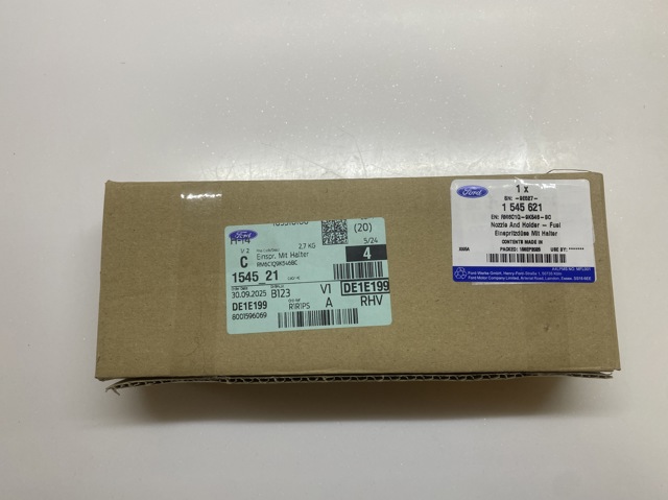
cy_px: 250
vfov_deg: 53.0
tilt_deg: -81.4
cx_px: 334
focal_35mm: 26
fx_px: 501
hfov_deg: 67.3
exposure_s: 1/121
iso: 80
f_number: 1.8
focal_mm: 4.25
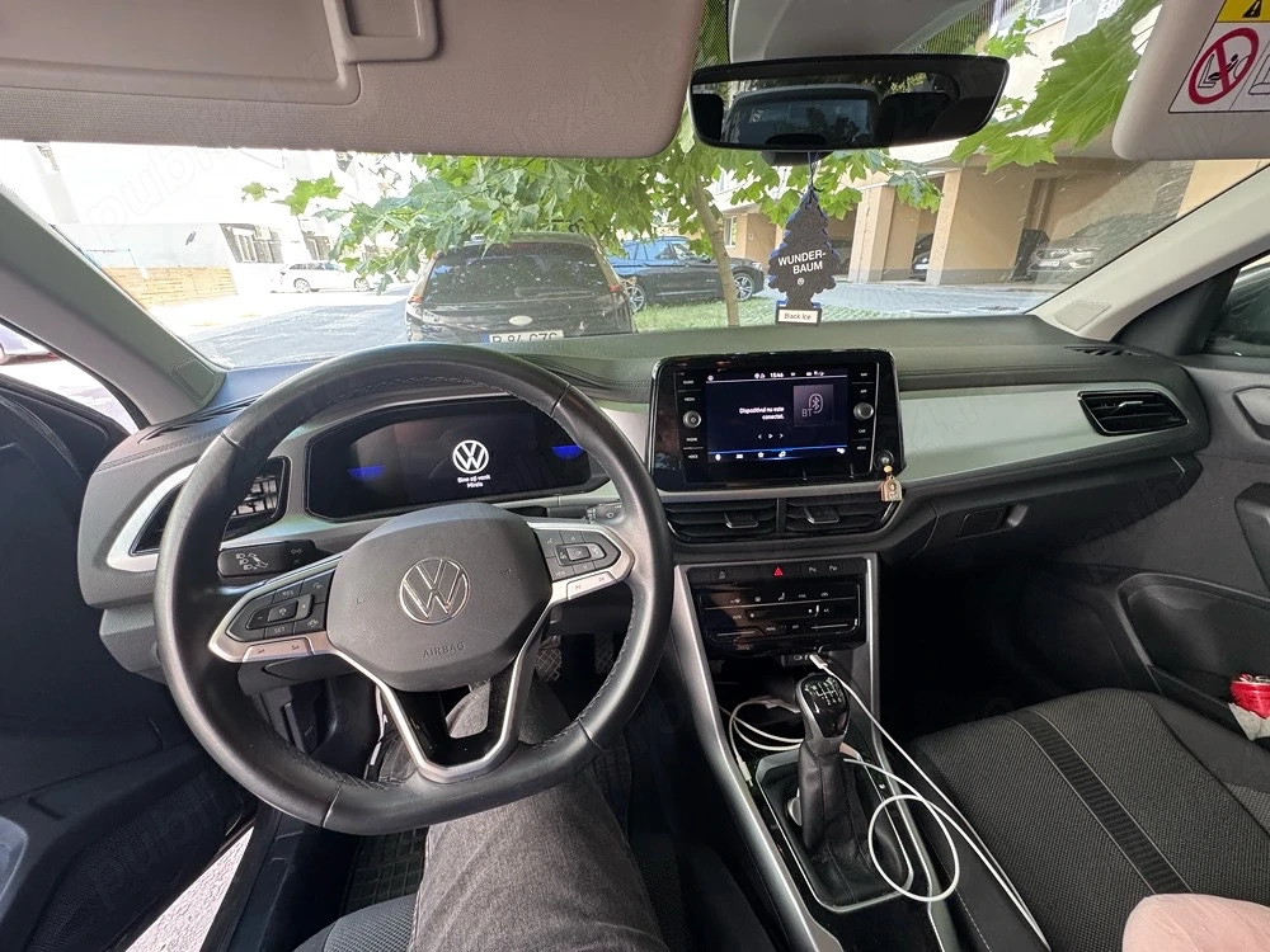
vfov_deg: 85.7
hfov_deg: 102.1
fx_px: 514
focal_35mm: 14
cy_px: 476
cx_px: 635
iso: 320
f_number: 2.2
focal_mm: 2.22
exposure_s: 1/99
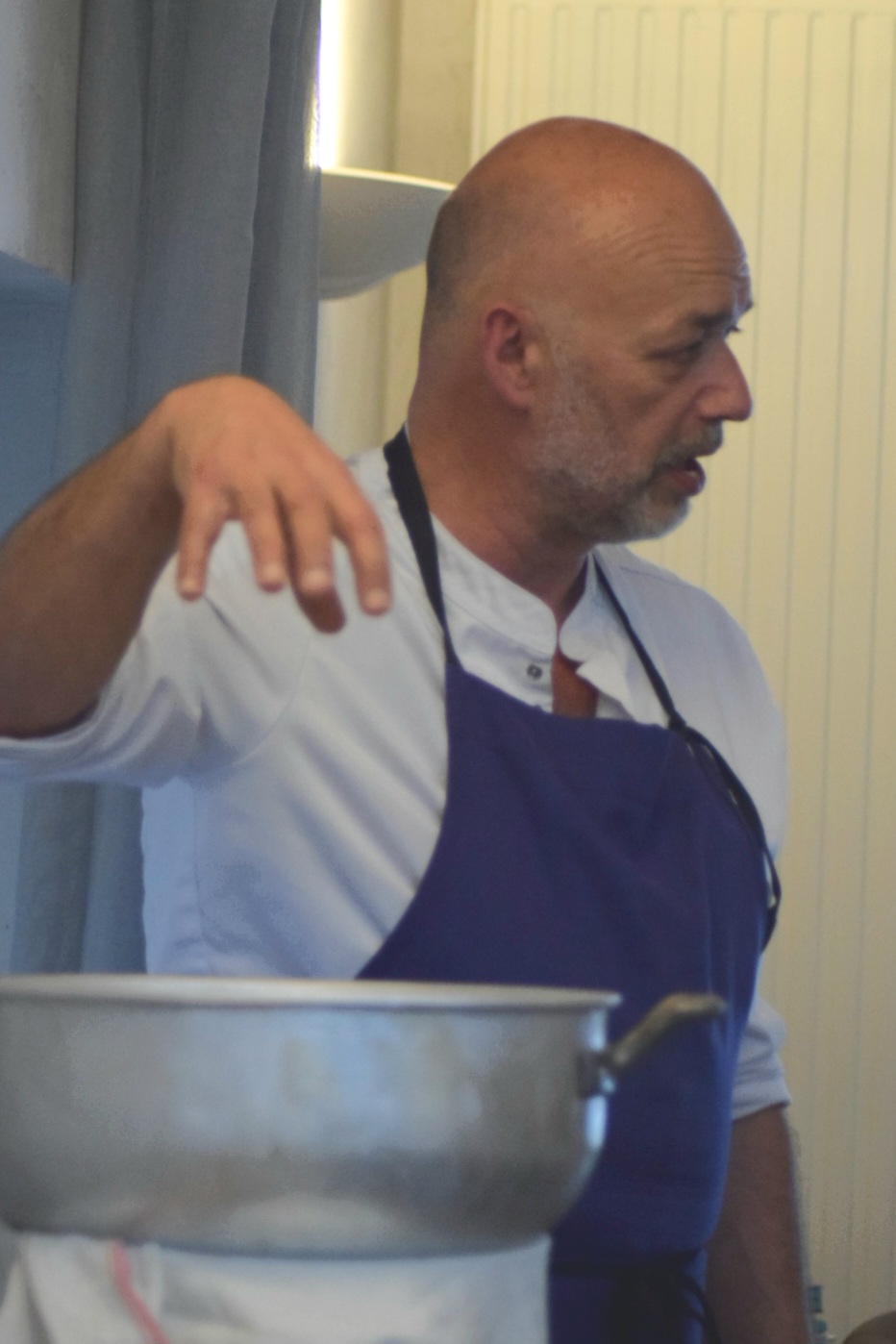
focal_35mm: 123
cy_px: 672
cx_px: 448
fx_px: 4592
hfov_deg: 11.1
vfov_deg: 16.7
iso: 2800
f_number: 4
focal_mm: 82
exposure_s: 1/125
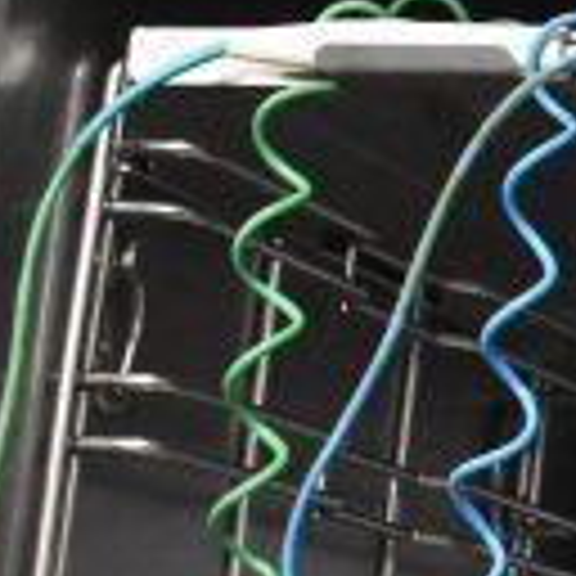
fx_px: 3314
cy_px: 200
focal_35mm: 176
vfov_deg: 9.9
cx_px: 1341
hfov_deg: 9.0
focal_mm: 29
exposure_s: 1/160
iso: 6400
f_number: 6.3
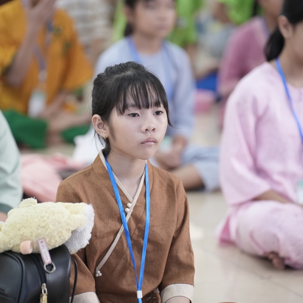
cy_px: 168
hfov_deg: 9.1
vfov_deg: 9.1
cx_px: 151
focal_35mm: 192
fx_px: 1901
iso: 4000
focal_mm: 150
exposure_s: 1/160
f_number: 2.8
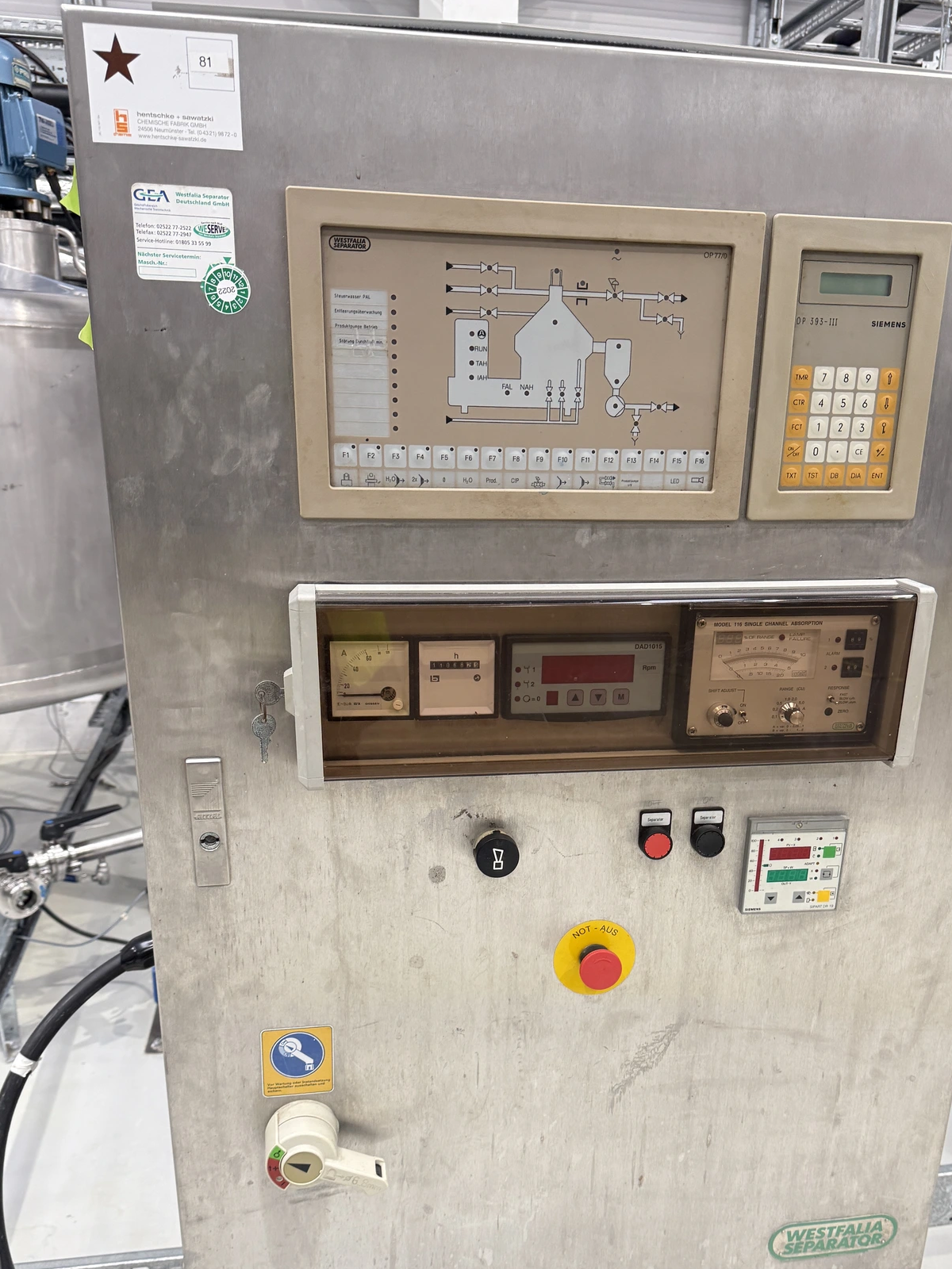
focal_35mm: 30
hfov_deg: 46.7
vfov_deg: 59.3
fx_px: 1100
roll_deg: -3.5
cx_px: 530
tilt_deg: -22.8
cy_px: 778
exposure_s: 1/97
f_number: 1.78
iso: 200
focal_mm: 6.76
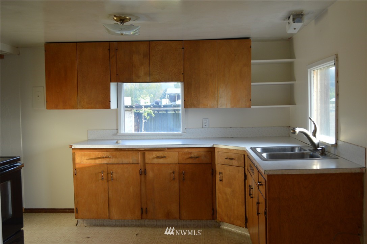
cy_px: 122
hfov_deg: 53.2
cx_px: 184
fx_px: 367
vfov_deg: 36.8
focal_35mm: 36
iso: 400
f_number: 4.5
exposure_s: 1/80
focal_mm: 24
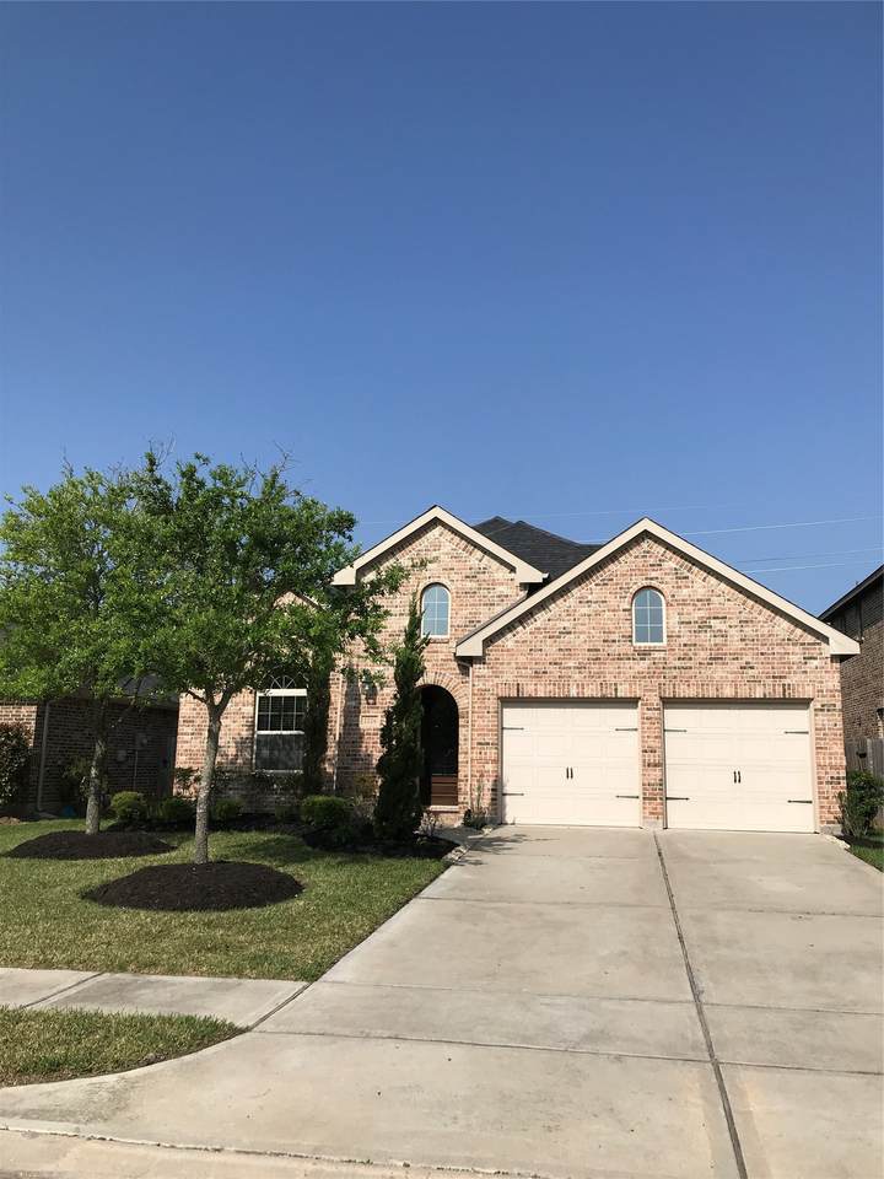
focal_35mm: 28
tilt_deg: +10.6
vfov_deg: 63.4
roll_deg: -2.0
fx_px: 953
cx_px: 442
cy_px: 590
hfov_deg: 49.7
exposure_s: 1/3546
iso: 20
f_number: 1.8
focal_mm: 3.99
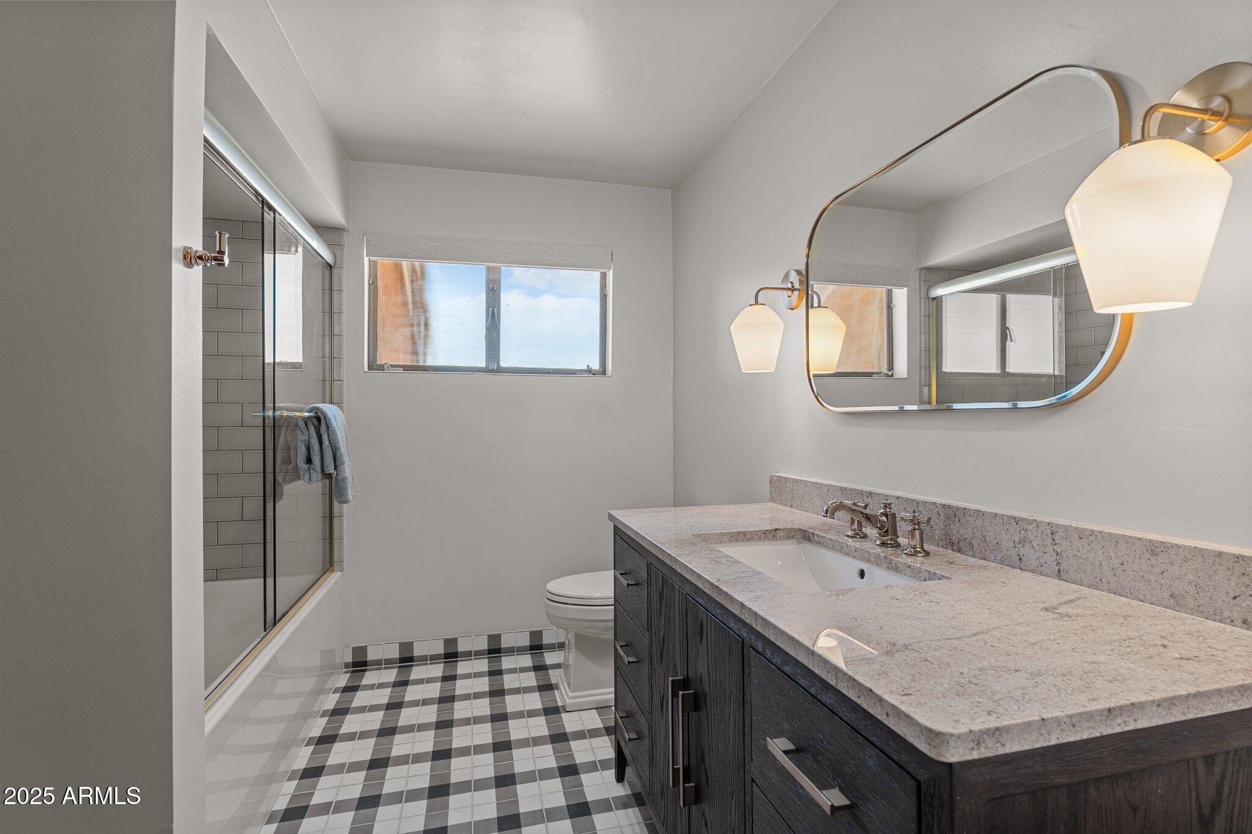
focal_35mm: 17
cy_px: 417
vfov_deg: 70.7
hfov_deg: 93.6
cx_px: 626
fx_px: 588
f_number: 8
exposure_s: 1/13
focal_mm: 16.9
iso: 400
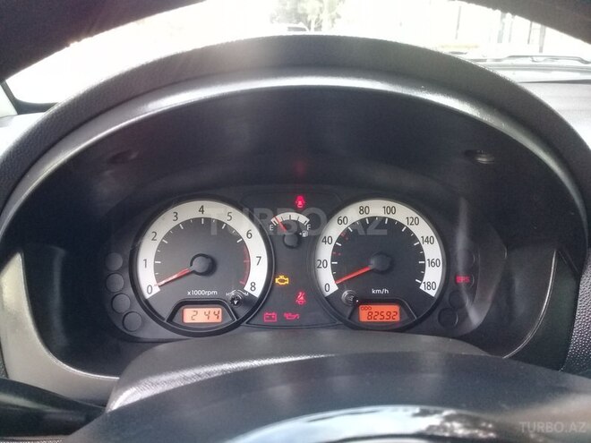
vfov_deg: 45.4
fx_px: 529
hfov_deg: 58.4
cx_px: 296
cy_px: 222
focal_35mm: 31
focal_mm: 3.3
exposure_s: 1/33
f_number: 2.2
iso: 200
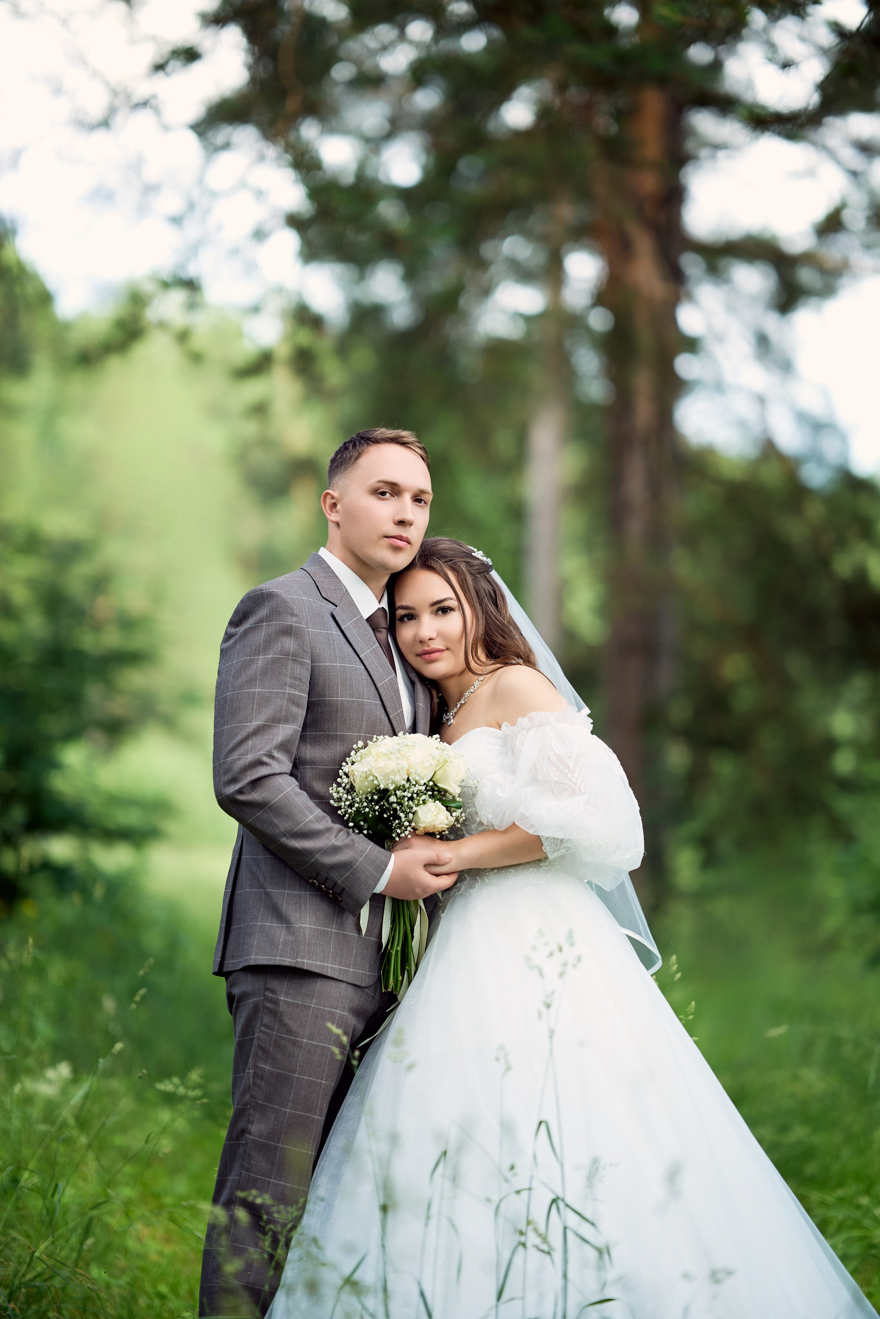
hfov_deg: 16.1
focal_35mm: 85
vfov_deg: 23.9
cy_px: 660
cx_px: 440
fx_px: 3116
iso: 100
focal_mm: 85
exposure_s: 1/350
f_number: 1.8
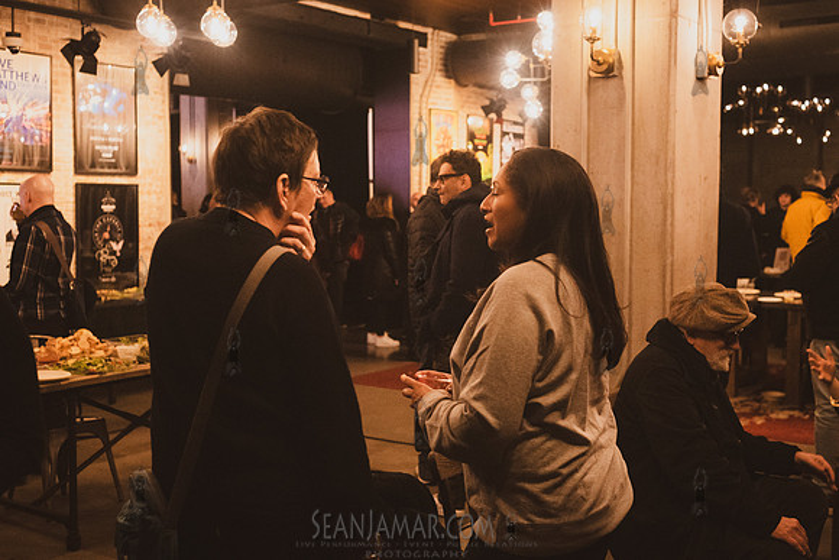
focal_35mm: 43
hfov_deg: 45.8
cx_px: 419
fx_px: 993
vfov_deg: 31.5
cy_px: 267
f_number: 3.5
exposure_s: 1/125
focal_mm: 35
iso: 8000
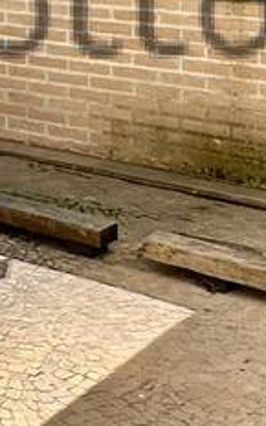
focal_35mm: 92
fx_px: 1067
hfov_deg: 12.4
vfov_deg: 20.9
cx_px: -283
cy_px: -95
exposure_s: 1/1795
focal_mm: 2.22
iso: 40
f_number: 2.2
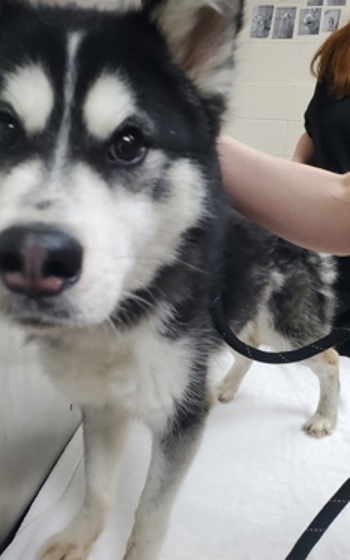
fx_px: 473
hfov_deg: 40.3
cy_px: 282
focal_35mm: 31
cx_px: 128
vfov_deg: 61.2
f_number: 2.4
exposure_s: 1/120
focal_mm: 4.3
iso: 400
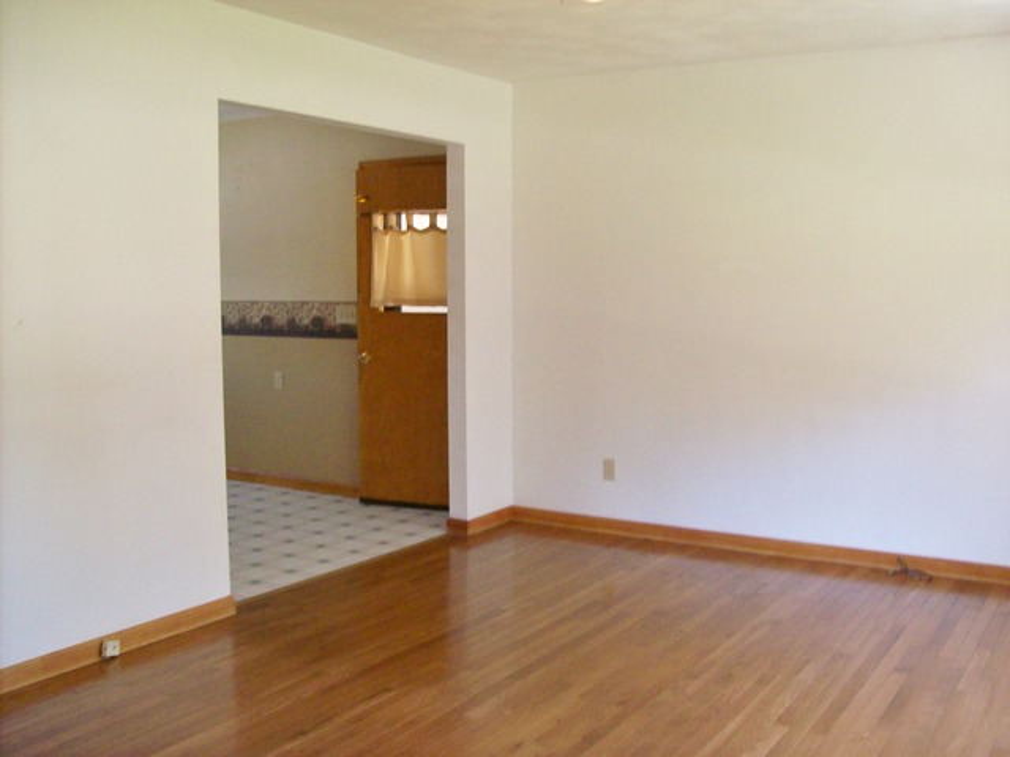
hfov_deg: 51.4
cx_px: 505
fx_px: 1050
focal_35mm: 36
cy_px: 378
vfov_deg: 39.7
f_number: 2.7
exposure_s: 1/64
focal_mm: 6
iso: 200
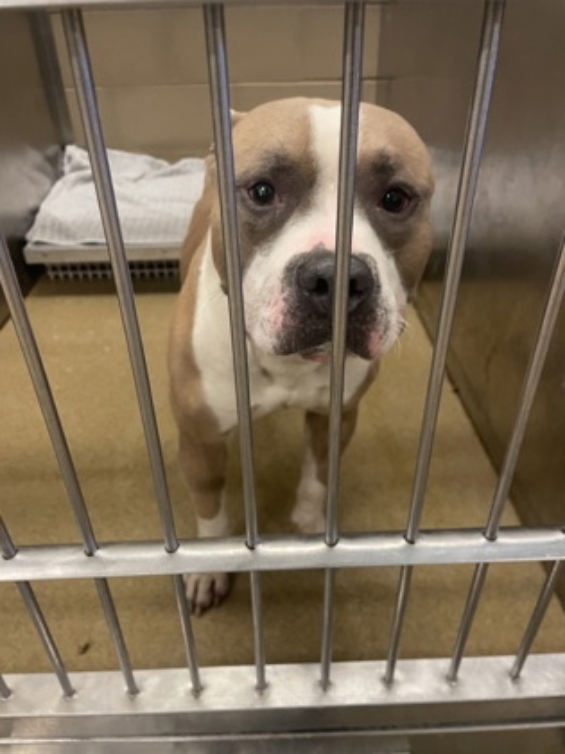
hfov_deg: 53.1
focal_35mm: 26
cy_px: 377
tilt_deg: -32.9
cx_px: 282
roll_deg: +4.7
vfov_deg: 67.3
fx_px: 566
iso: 250
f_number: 1.6
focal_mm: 4.2
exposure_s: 1/60
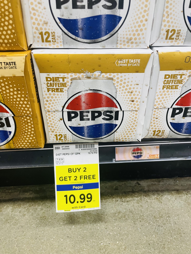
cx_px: 96
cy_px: 127
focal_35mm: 26
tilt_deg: -33.3
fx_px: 191
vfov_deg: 67.3
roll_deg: +1.0
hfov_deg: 53.1
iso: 125
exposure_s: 1/60
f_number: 1.6
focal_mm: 4.2
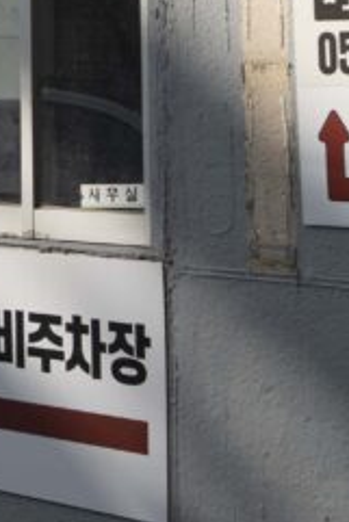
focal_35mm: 153
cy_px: -53
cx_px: -414
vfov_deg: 13.2
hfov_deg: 8.4
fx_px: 2222
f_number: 6.3
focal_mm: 36
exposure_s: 1/250
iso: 100
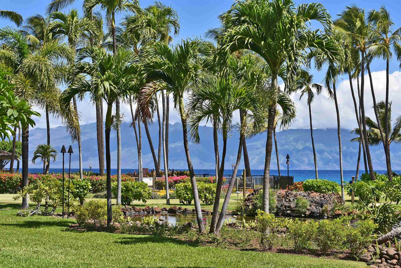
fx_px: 780
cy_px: 134
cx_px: 200
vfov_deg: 19.5
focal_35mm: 70
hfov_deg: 28.8
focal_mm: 70
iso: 100
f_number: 11
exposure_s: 1/200
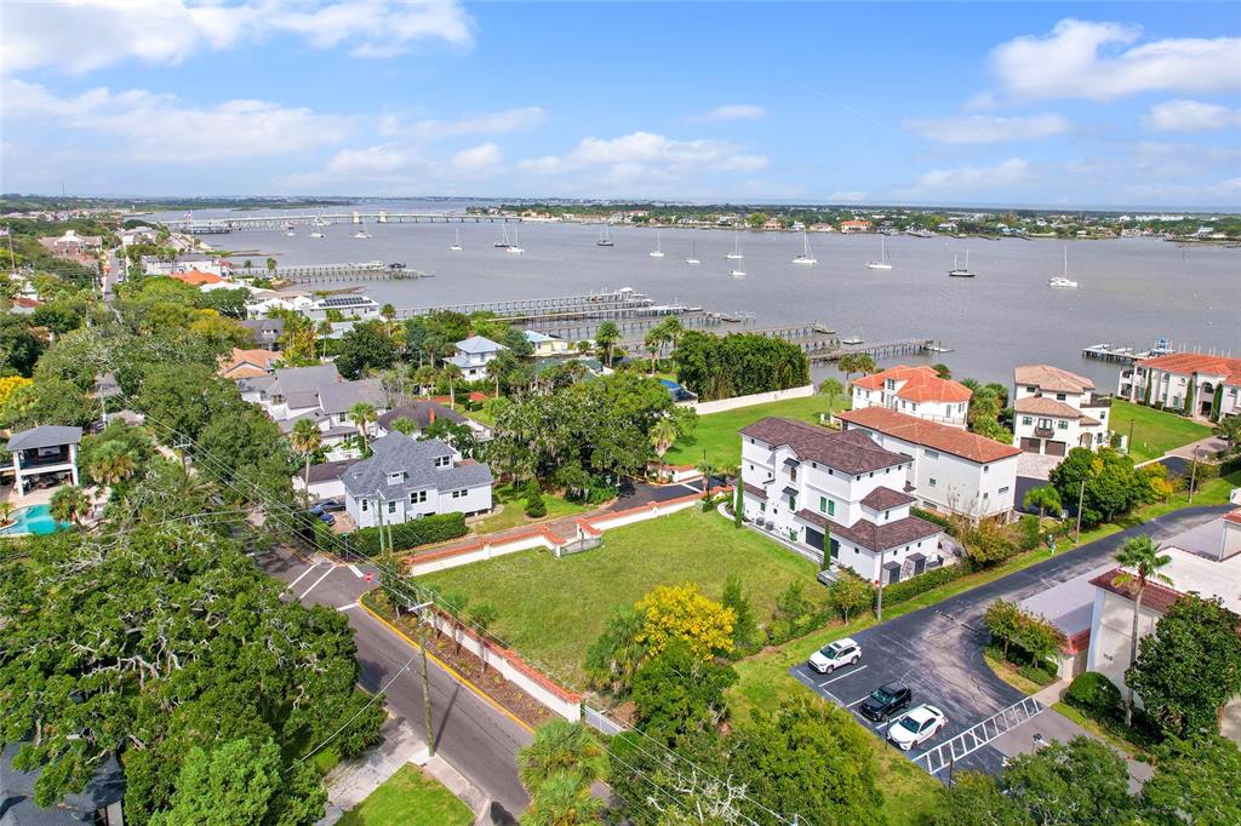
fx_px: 758
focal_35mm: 22
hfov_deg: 78.6
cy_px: 413
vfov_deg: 57.2
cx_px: 620
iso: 110
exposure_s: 1/730
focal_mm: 8.38
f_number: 2.8
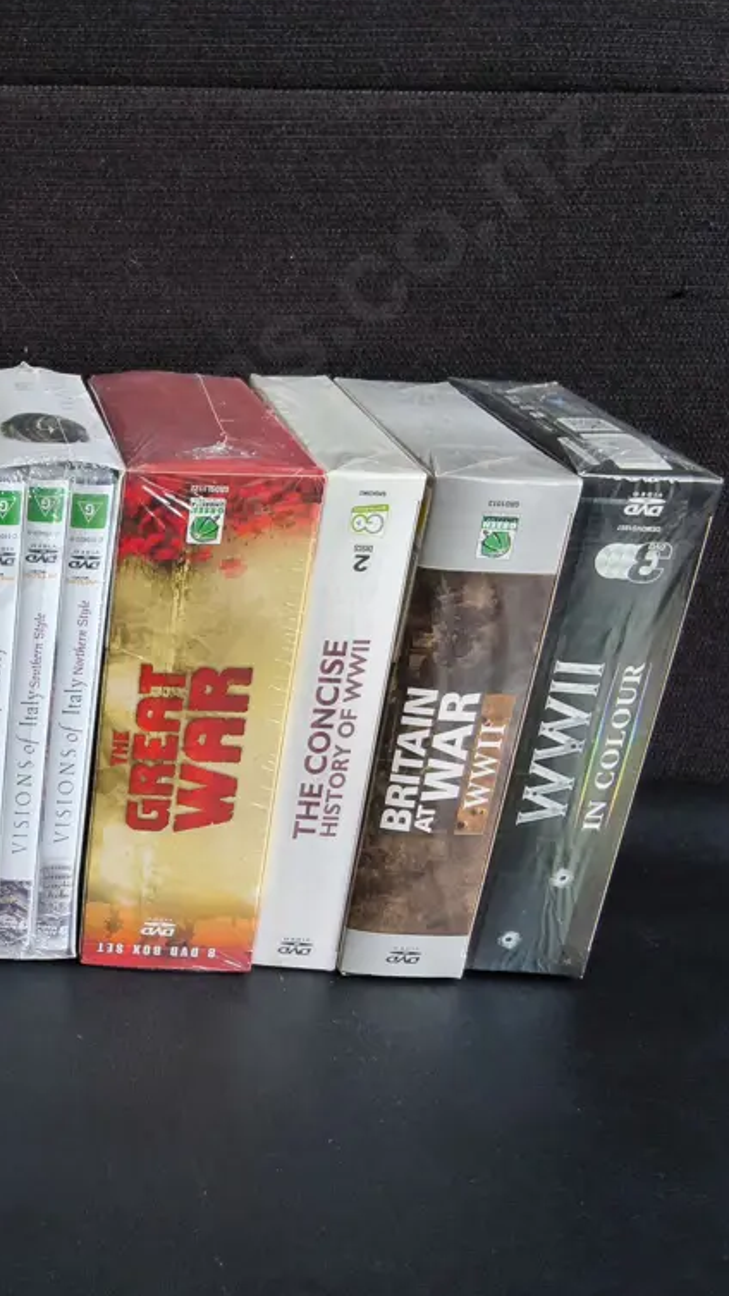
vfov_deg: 50.5
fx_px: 1374
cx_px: -110
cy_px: 649
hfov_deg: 26.8
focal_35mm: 40
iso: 100
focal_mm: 2.87
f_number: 2
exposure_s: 1/100
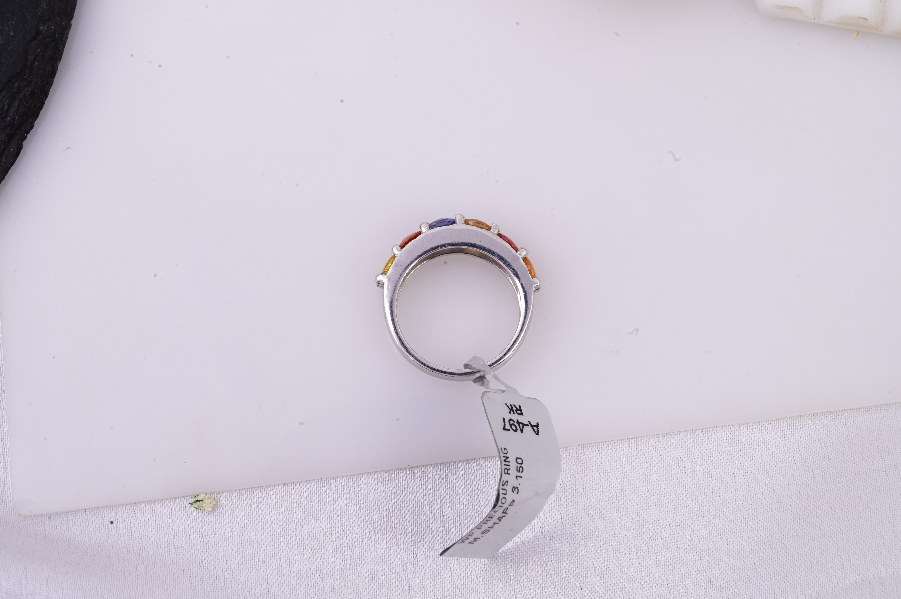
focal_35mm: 70
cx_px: 450
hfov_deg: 28.9
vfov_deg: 19.4
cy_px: 300
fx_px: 1751
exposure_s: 1/80
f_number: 20
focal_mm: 70
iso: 640
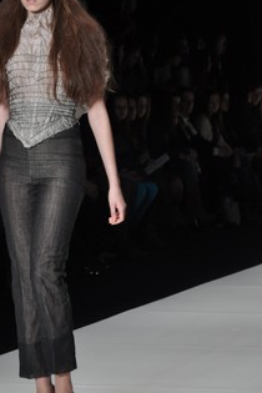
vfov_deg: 7.9
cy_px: 190
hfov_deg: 5.3
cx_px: 48
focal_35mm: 260
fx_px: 2836
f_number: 5.6
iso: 1000
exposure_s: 1/125
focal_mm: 105
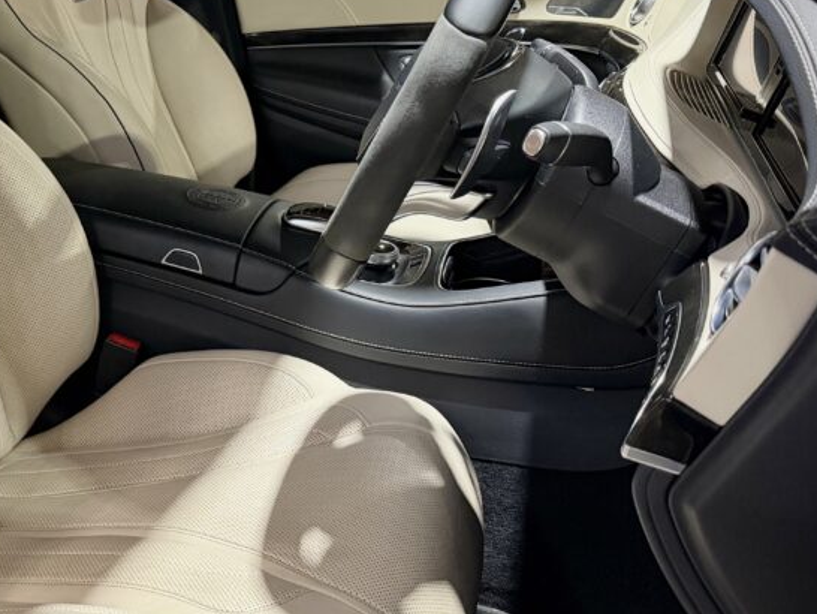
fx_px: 1063
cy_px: 219
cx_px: 175
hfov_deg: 40.5
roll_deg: +0.0
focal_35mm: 45
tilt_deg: -18.1
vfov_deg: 32.0
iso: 800
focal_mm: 6.76
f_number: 1.78
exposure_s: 1/50
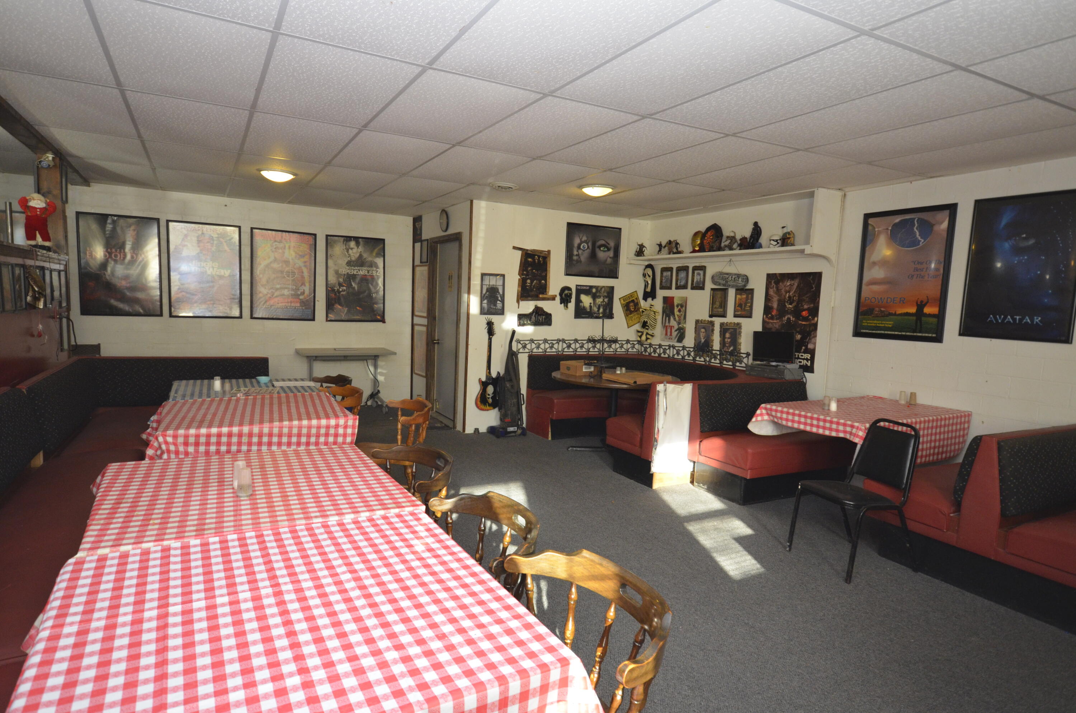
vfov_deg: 59.3
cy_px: 356
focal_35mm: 21
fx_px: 626
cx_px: 538
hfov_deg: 81.3
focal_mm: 14
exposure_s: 1/60
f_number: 4.8
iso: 1100
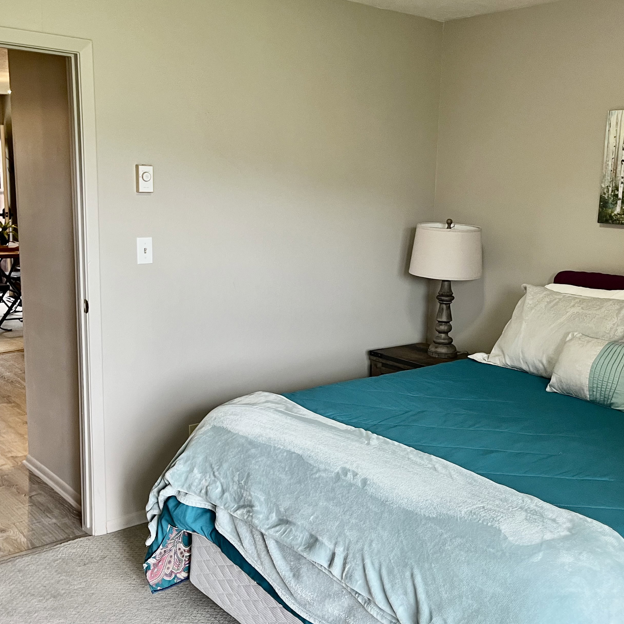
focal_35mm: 38
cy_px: 328
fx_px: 775
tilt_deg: -10.5
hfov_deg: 43.8
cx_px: 349
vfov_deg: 43.8
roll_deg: -1.5
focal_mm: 5.1
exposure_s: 1/92
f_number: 1.6
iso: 125
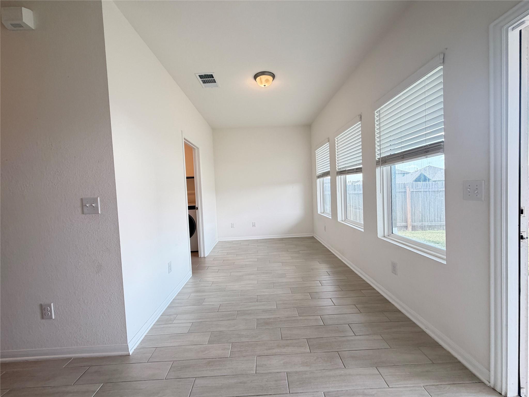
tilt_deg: -2.0
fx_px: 214
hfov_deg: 102.1
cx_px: 264
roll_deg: +2.5
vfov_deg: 85.7
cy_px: 198
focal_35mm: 14
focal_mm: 2.22
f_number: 2.2
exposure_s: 1/120
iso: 250
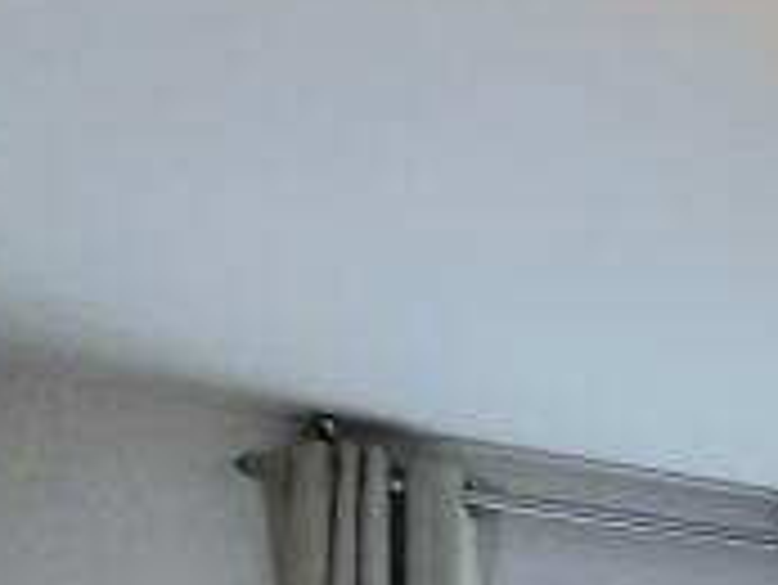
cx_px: 1664
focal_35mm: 77
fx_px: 1732
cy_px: 1094
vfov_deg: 15.9
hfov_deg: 16.8
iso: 125
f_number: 2.2
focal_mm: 2.2
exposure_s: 1/60.2
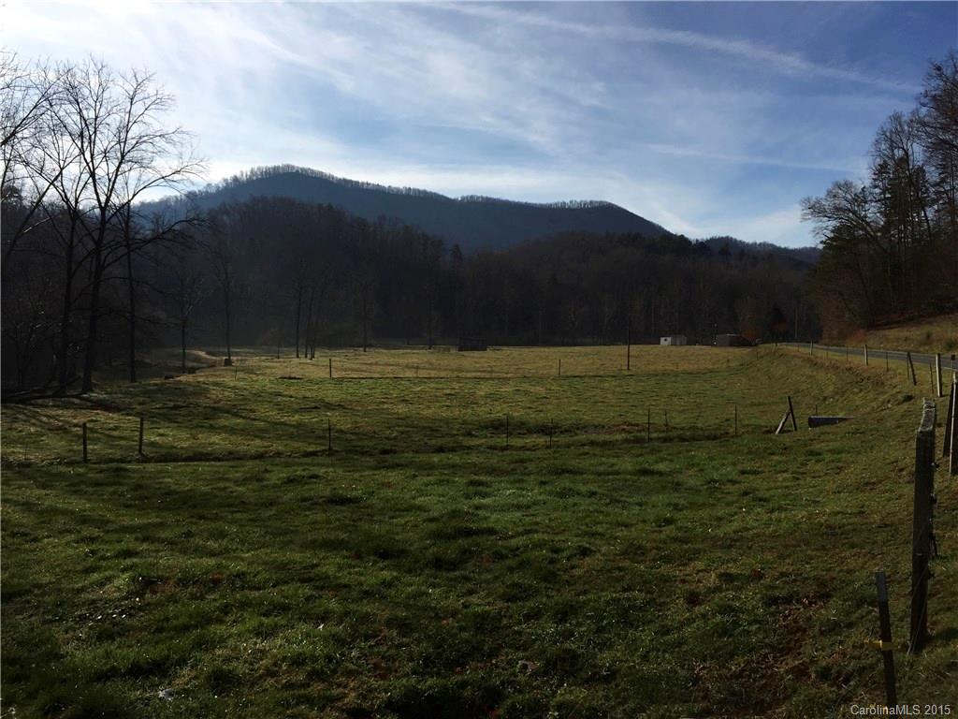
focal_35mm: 29
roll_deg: -2.0
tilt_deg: +1.3
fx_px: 803
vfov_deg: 48.2
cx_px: 479
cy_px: 360
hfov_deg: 61.7
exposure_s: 1/3300
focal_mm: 4.15
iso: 32
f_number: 2.2
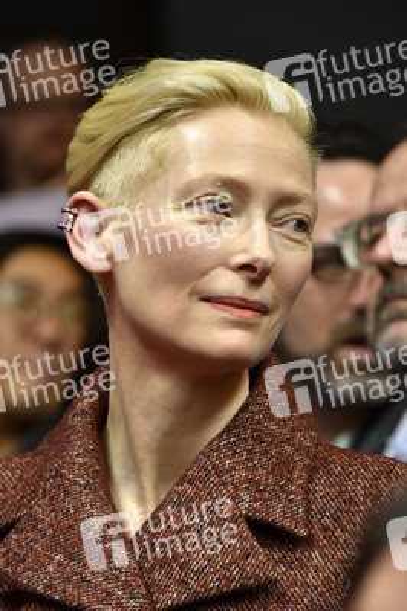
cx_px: 204
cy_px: 306
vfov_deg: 6.9
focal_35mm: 300
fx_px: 5096
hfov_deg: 4.6
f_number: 5.6
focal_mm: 300
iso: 1000
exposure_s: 1/125
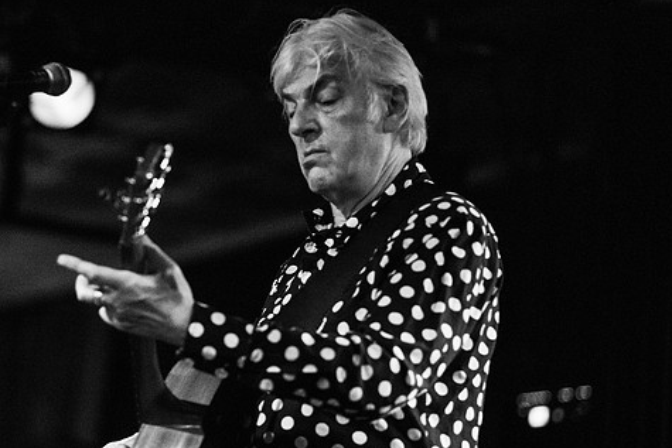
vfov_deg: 7.8
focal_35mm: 177
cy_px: 255
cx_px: 286
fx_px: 3305
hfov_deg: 11.6
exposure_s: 1/60
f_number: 2.8
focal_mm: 145
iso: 3200
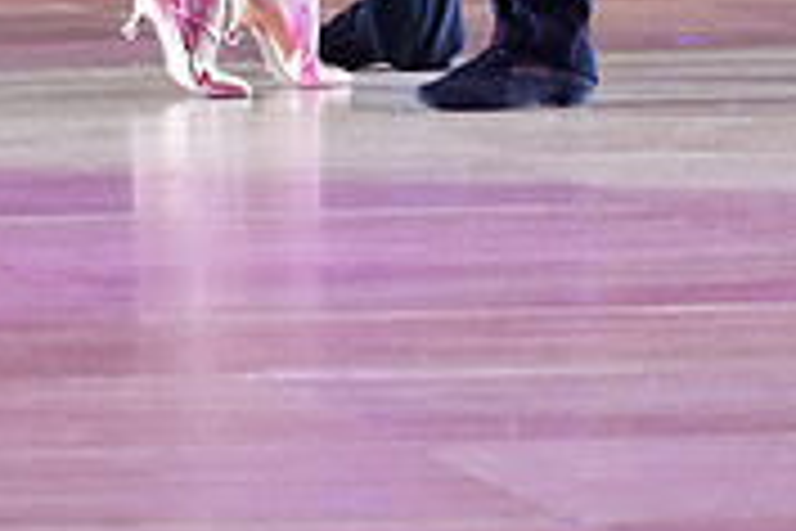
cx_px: 182
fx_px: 14504
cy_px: -698
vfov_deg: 2.1
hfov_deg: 3.1
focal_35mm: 656
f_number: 4
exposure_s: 1/400
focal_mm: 200
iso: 4000
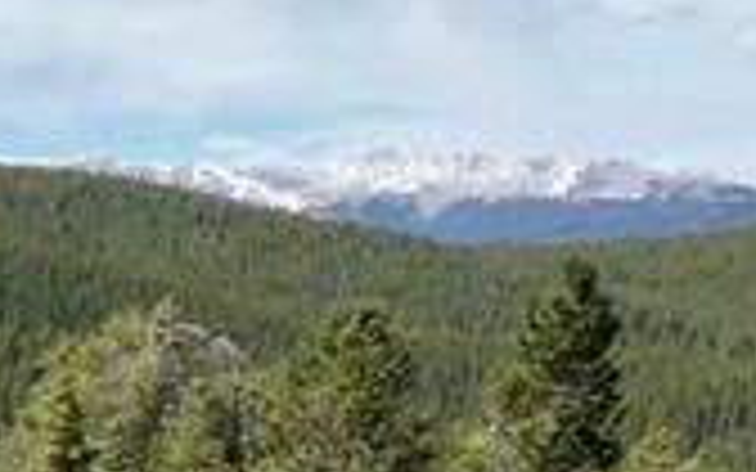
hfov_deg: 12.5
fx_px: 3194
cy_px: 706
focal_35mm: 155
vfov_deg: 8.3
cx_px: -526
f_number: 1.7
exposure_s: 1/3000
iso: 200
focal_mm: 6.72
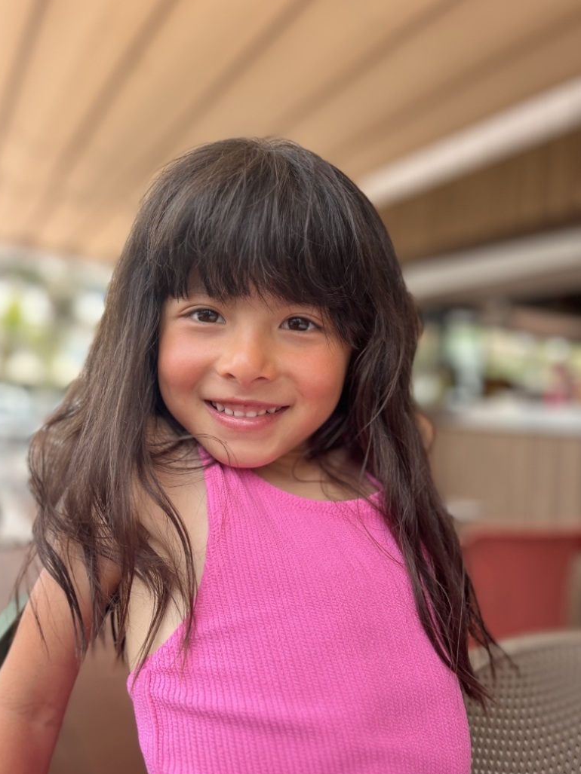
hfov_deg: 51.3
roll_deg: -4.4
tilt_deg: +0.6
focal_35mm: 27
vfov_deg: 65.3
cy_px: 390
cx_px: 282
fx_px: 604
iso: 50
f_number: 1.6
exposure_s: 1/452
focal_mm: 5.1
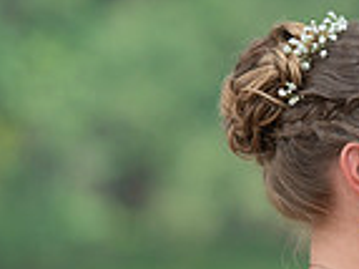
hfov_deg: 2.4
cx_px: 676
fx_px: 8549
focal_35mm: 825
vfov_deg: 1.8
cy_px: 330
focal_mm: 198
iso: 320
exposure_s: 1/200
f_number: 4
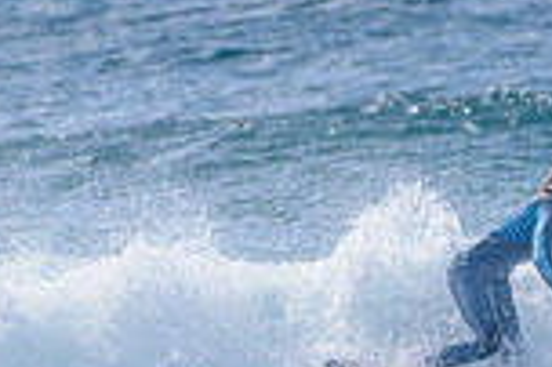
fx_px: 35780
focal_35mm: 2336
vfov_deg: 0.6
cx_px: 575
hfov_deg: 0.9
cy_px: 404
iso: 110
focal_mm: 500
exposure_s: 1/2000
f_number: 5.6
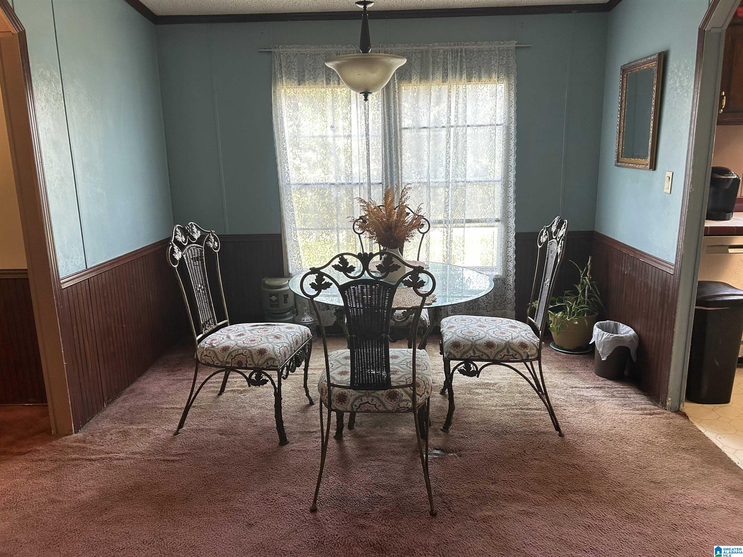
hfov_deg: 67.3
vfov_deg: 53.1
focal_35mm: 26
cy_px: 278
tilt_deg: -12.6
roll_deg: +1.1
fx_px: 558
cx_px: 372
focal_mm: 5.7
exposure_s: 1/120
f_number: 1.5
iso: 125
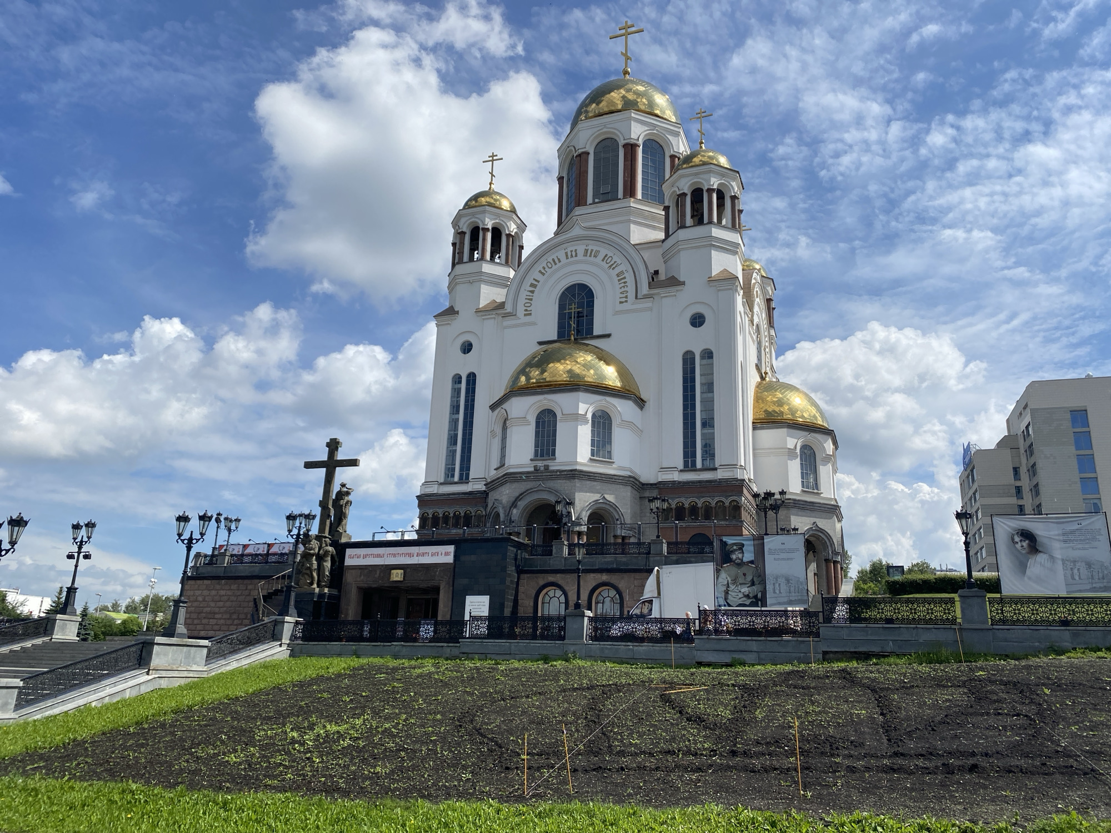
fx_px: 834
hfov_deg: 67.3
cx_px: 556
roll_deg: -1.8
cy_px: 416
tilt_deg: +17.9
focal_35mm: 26
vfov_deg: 53.1
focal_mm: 4.25
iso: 32
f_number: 1.8
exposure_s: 1/5495
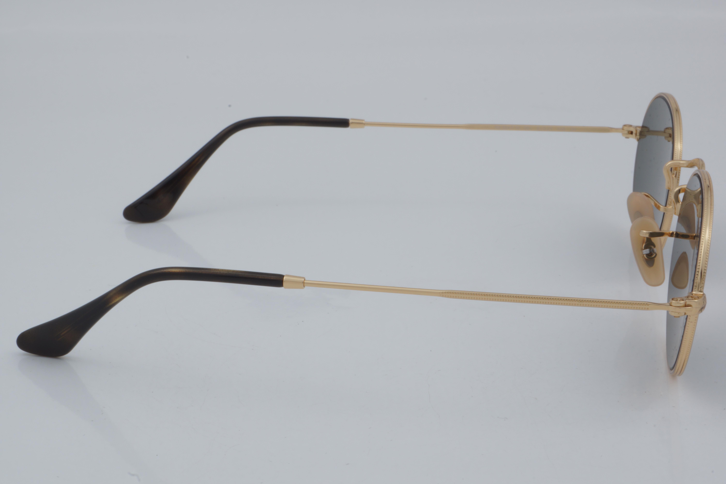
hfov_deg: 27.0
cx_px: 363
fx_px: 1512
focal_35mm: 75
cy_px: 242
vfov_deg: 18.2
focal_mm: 50
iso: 100
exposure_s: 1/4
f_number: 32
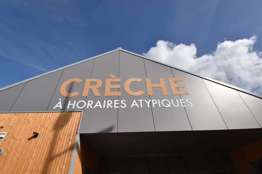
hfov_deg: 90.0
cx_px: 131
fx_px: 131
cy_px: 87
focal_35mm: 18
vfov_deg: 67.4
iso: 200
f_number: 11
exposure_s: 1/500
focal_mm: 12
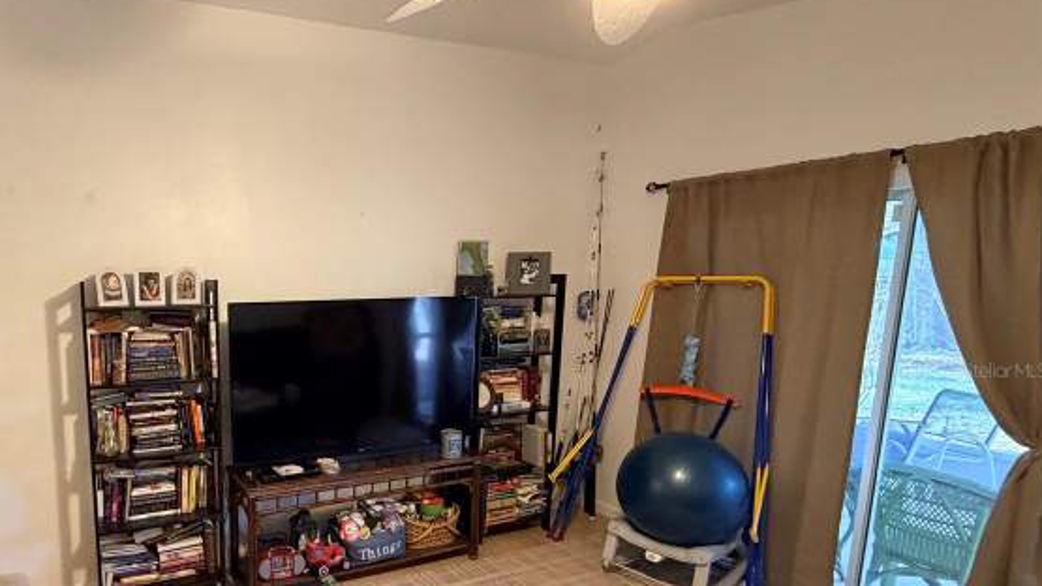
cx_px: 300
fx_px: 608
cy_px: 370
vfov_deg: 50.9
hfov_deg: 77.0
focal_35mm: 22
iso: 500
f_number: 2.2
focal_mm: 2.22
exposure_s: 1/60
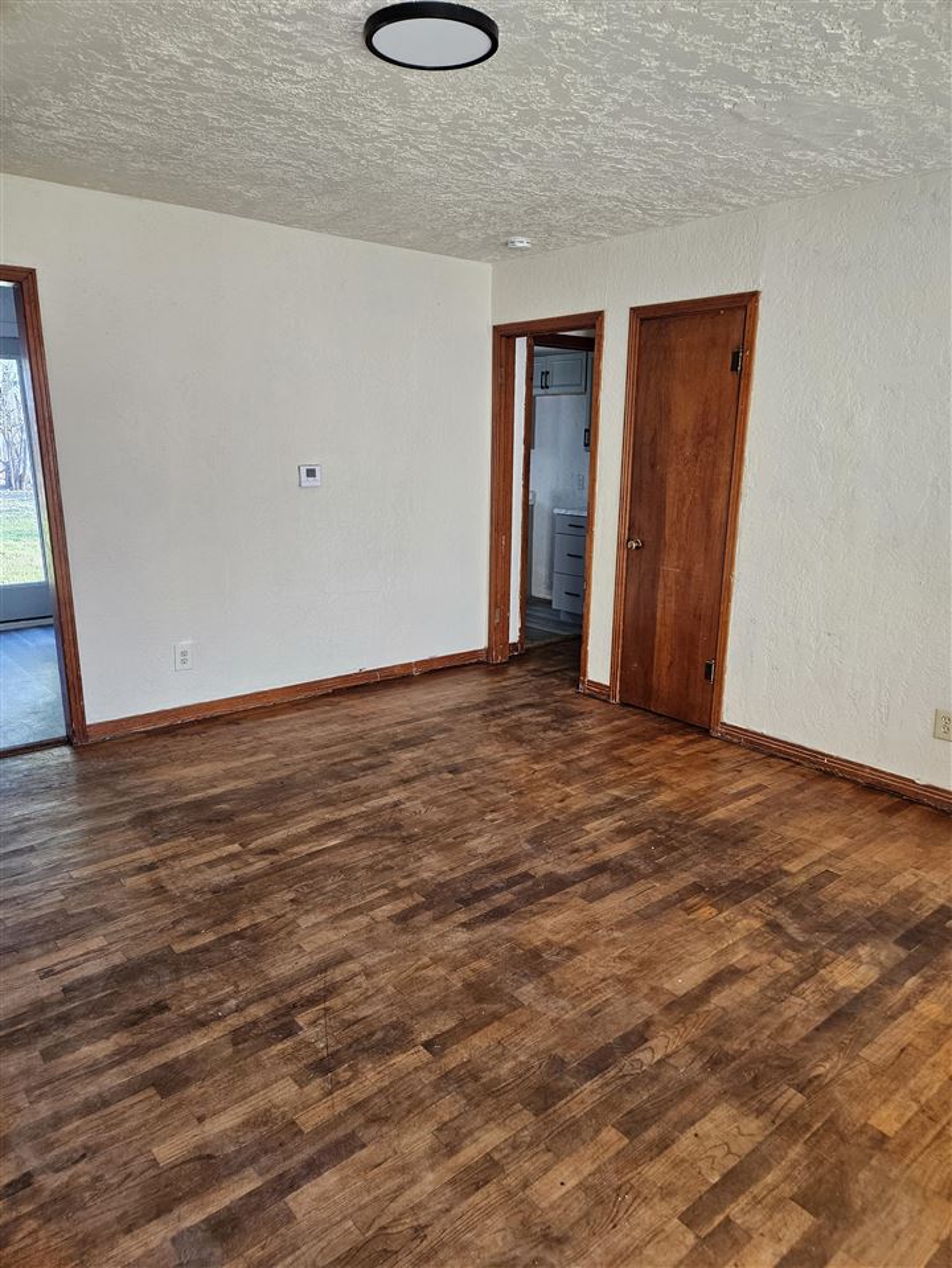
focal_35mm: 23
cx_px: 476
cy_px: 634
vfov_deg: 73.9
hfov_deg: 58.9
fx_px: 843
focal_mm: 5.4
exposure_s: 1/120
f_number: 1.8
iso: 160
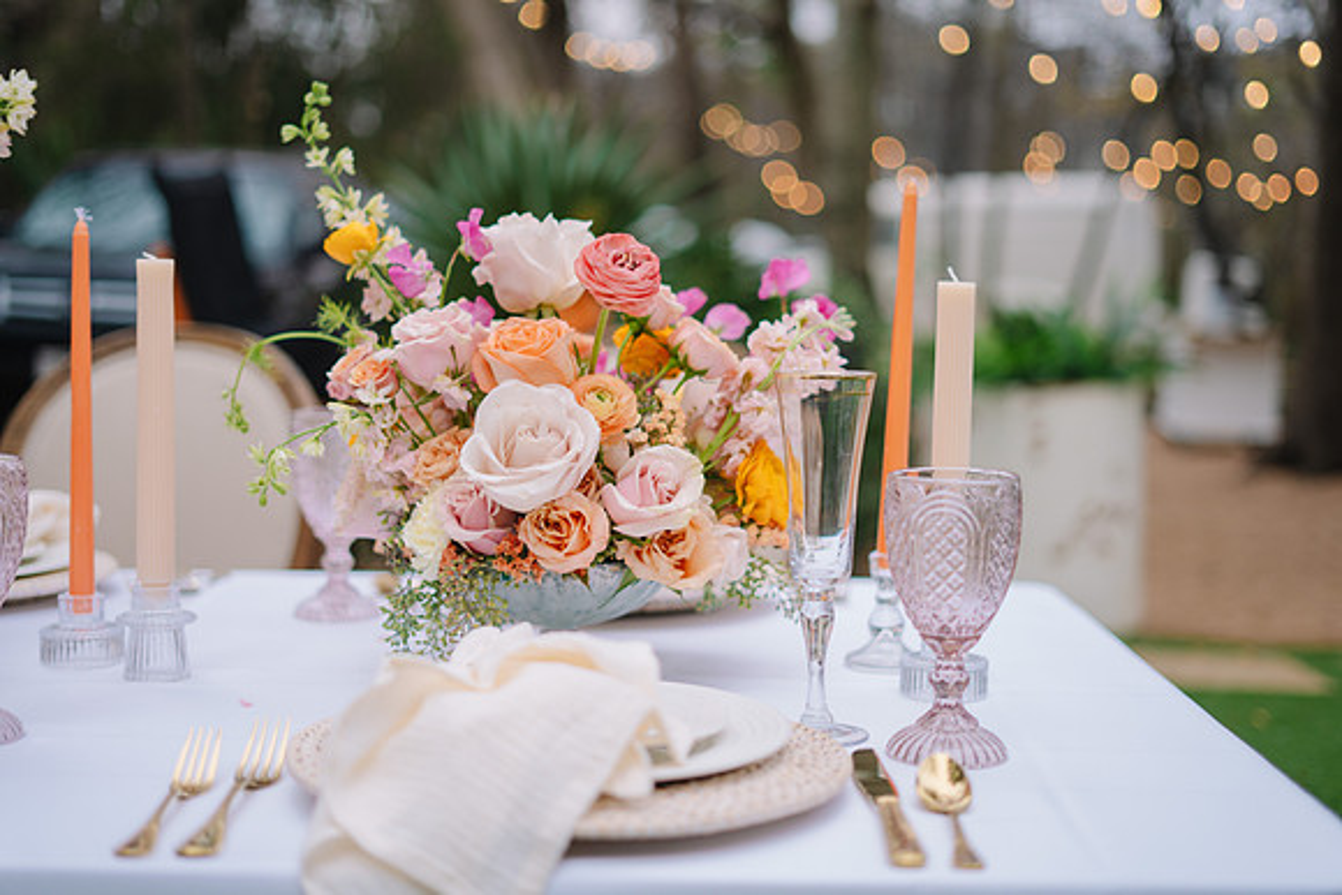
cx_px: 671
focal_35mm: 50
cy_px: 448
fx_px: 1864
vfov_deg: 27.0
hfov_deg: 39.6
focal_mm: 50
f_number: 1.8
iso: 50
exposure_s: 1/200
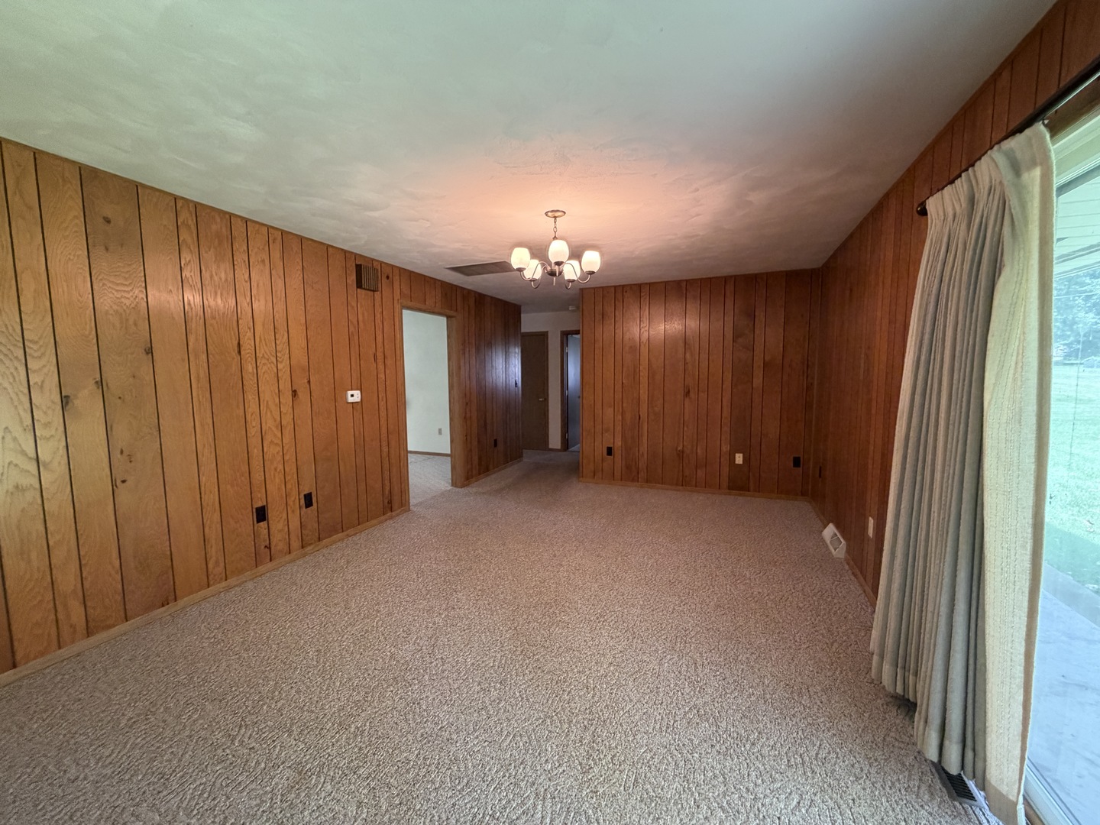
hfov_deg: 102.1
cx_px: 550
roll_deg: +0.8
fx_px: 445
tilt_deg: -5.4
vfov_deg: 85.7
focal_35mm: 14
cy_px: 412
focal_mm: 2.22
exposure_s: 1/60
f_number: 2.2
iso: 320
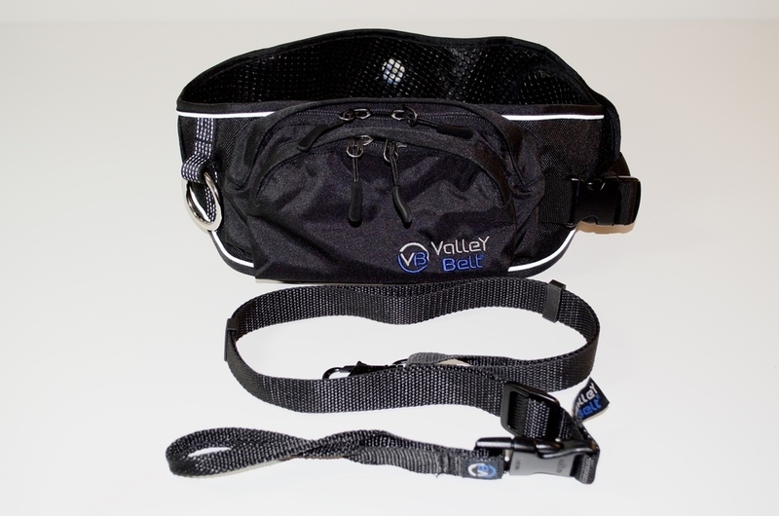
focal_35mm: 42
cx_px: 390
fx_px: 907
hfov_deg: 46.5
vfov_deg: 31.8
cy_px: 258
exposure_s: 1/125
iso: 200
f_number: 5.6
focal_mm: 28
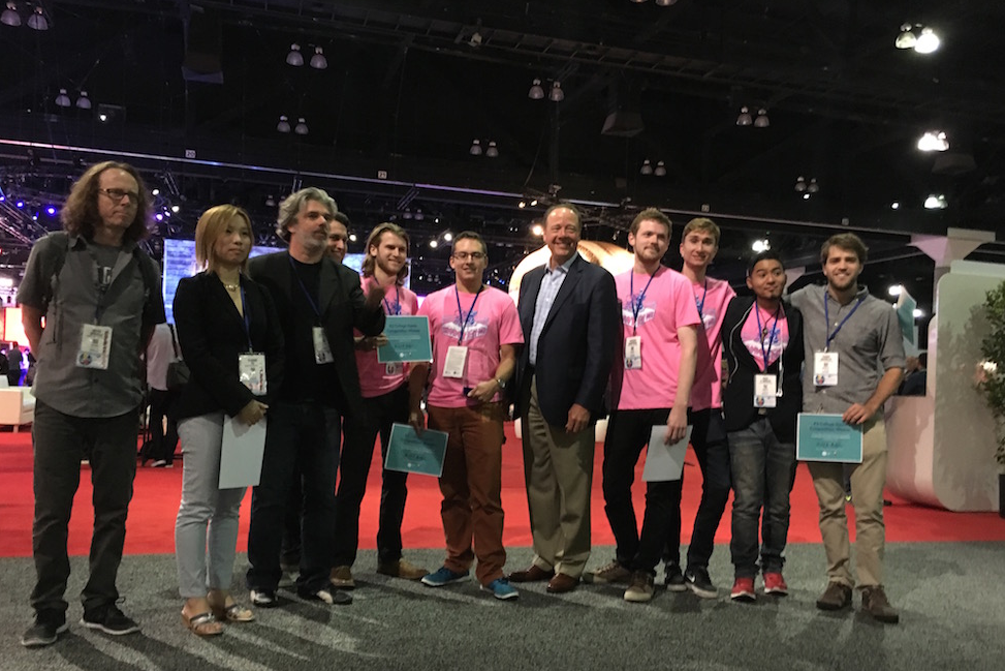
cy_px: 383
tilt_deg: -2.0
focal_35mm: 31
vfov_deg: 42.2
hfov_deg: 60.3
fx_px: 865
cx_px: 498
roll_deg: -1.0
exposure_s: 1/15
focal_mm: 4.15
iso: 400
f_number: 2.2
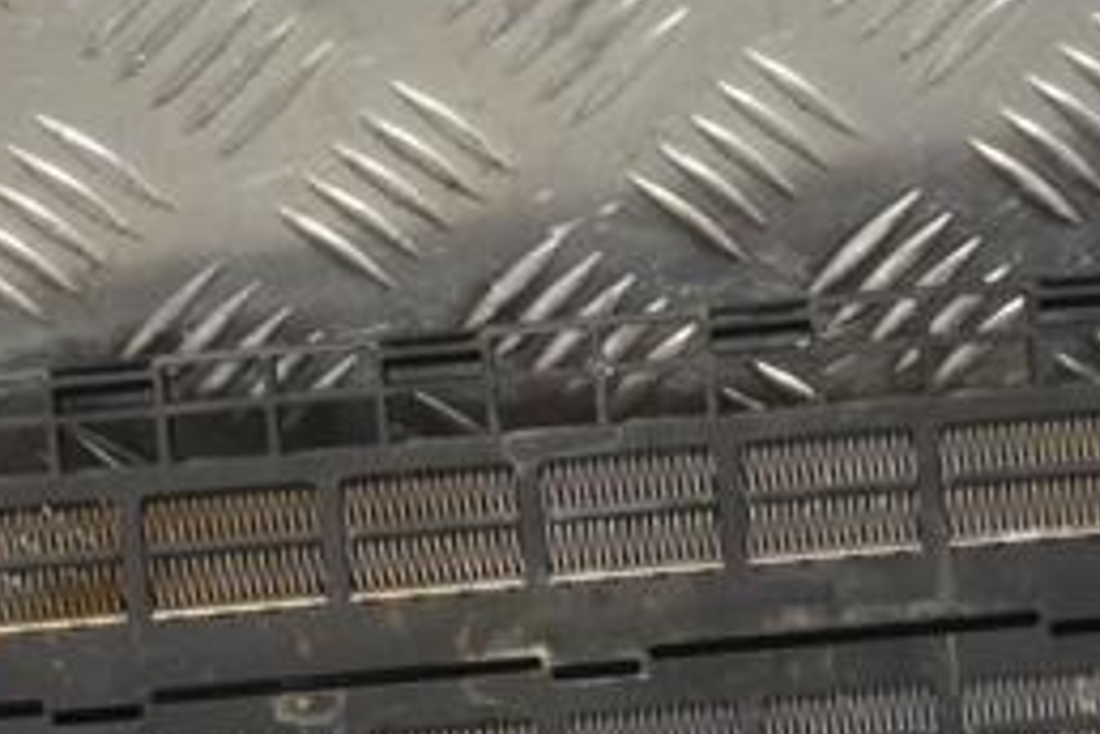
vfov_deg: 7.1
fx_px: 5871
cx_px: 605
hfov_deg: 10.7
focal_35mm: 192
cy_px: 661
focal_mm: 55
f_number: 5.6
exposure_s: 1/320
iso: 3200
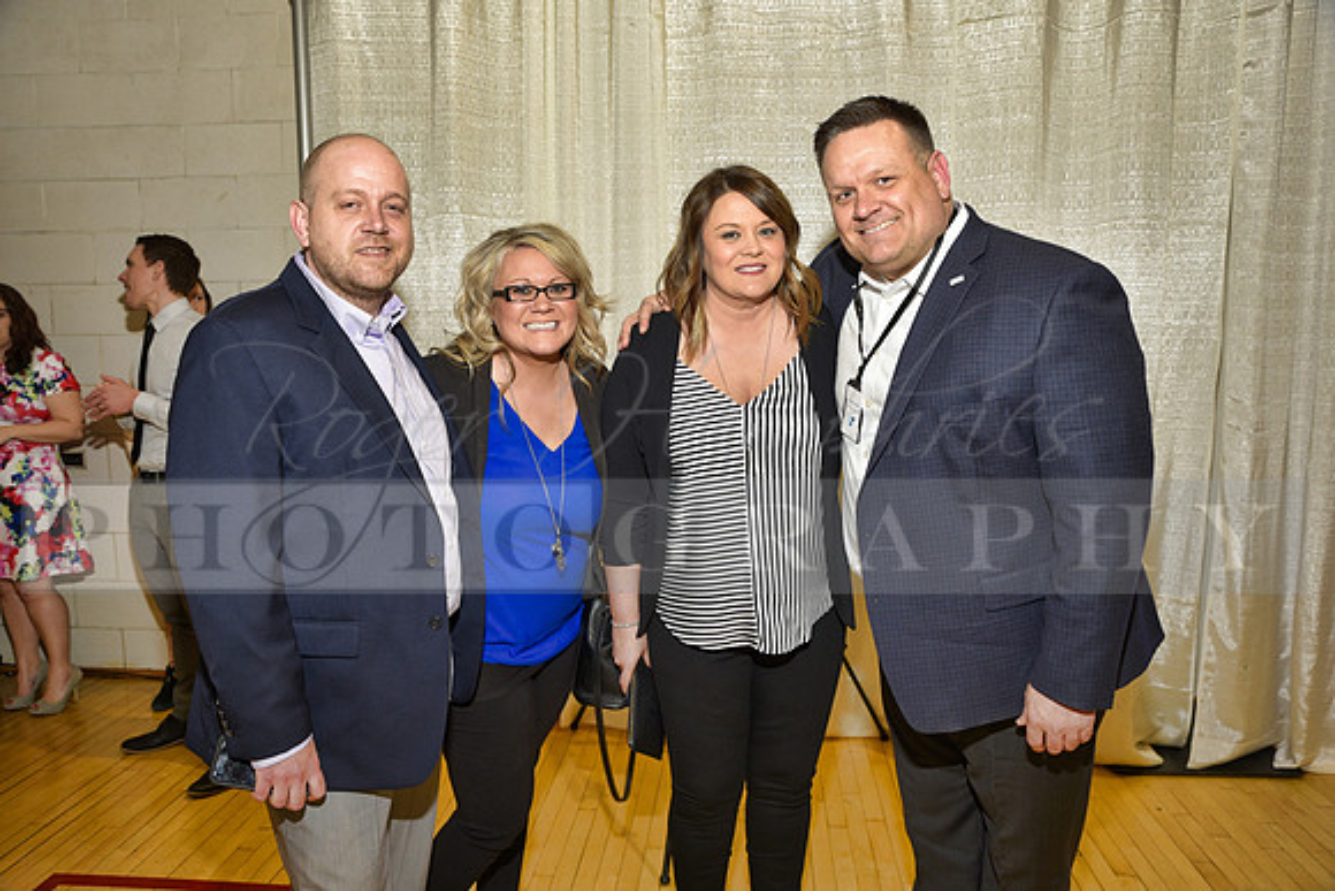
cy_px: 446
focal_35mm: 29
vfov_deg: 45.0
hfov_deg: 63.6
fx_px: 1076
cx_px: 668
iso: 200
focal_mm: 29
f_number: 5
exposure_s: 1/60
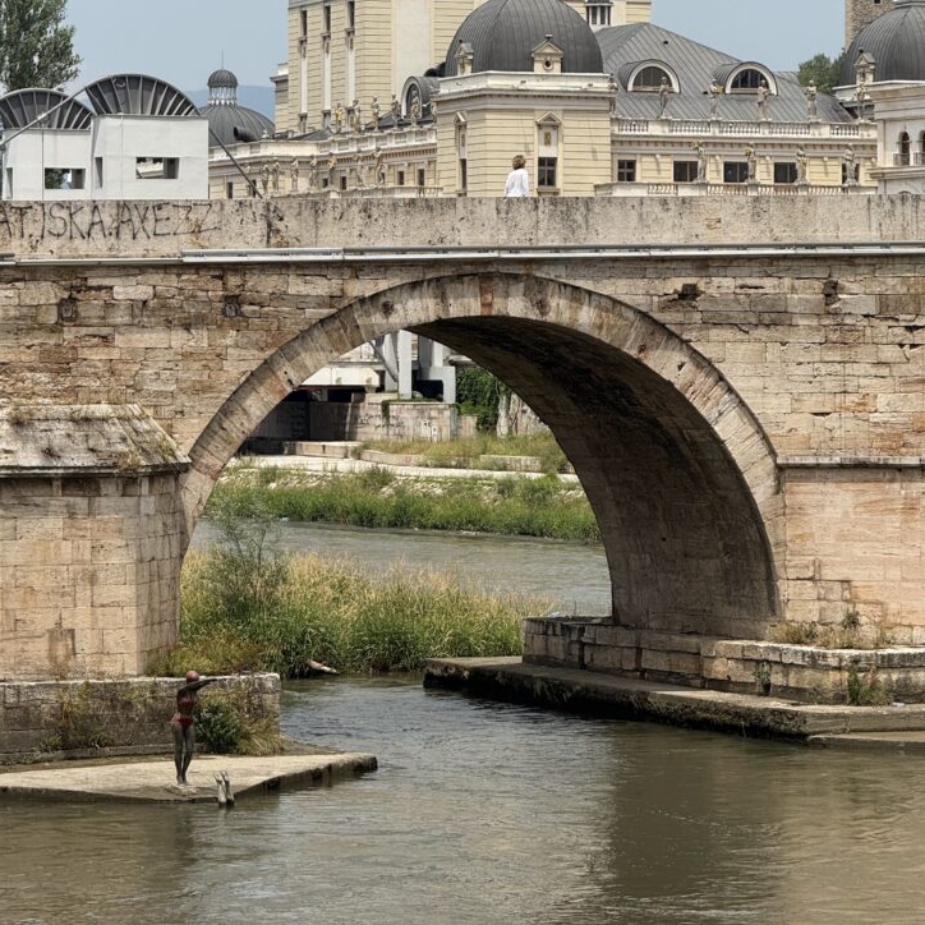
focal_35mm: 150
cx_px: 452
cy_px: 325
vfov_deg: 11.6
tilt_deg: +1.1
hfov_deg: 11.6
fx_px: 4535
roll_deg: -0.4
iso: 50
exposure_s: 1/2083
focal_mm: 15.66
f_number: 2.8
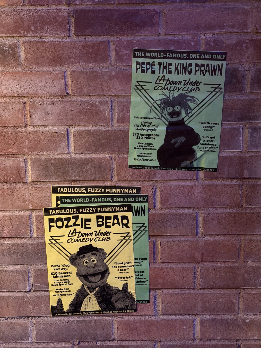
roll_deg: +0.7
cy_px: 174
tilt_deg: -10.5
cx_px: 130
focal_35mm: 48
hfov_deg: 30.3
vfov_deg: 39.7
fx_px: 483
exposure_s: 1/20
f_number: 1.78
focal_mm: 6.76
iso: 640
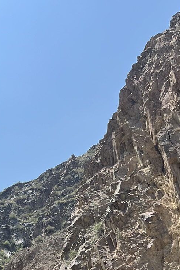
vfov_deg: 23.3
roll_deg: +1.4
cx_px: 31
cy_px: 369
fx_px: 562
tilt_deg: +21.2
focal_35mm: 75
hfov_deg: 18.0
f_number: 1.6
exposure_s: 1/2268
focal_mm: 5.1
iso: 50
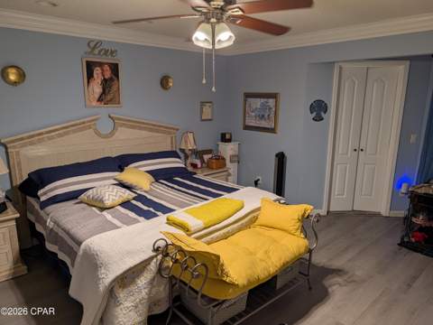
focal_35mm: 24
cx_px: 216
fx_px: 300
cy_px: 162
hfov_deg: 71.6
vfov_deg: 56.8
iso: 24
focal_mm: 6.9
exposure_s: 1/199
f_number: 1.68
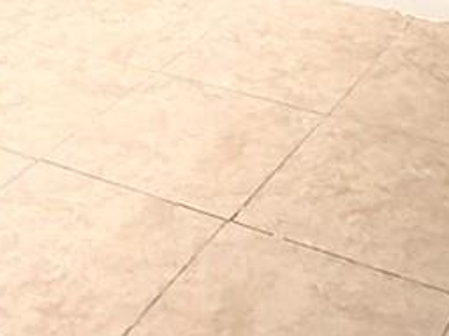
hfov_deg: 22.3
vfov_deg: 12.6
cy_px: -493
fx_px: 1141
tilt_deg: +0.6
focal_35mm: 88
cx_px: 204
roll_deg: +2.3
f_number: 2.2
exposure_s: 1/40
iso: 1000
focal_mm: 2.22
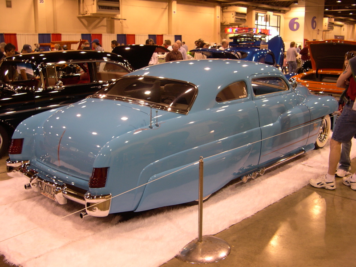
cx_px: 178
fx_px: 391
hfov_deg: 49.0
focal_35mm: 38
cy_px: 134
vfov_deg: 37.7
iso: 100
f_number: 2.8
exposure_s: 1/30.6
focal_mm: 8
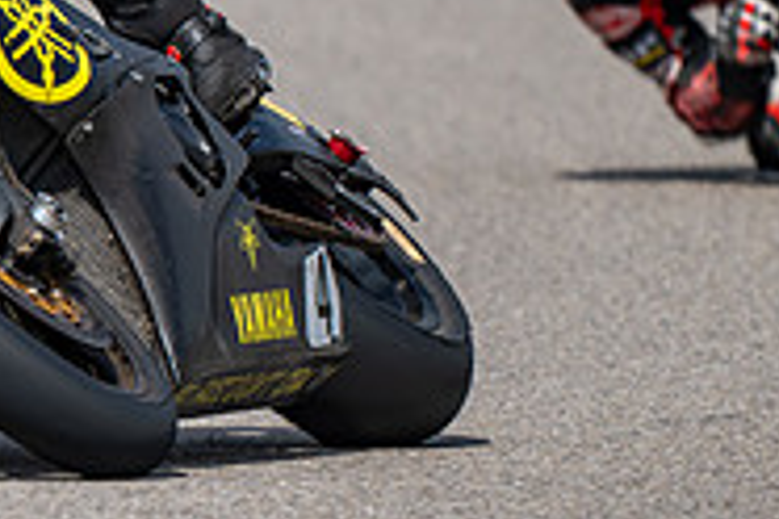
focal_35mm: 1818
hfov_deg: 1.1
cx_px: -375
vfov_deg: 0.8
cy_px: 203
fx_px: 39336
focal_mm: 510
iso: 125
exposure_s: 1/1250
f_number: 6.3
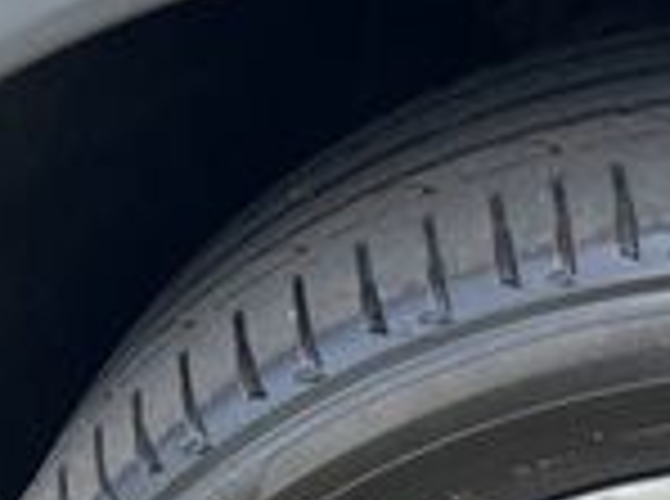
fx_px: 2163
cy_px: 779
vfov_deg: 12.4
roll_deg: -2.7
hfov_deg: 17.0
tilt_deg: -33.4
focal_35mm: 112
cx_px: 746
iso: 50
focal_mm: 5.7
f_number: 1.5
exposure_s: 1/567
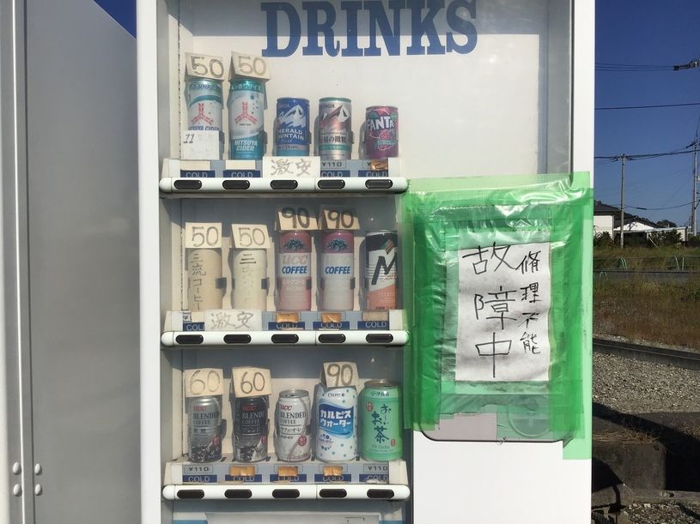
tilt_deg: -2.4
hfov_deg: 58.4
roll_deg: -0.5
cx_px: 350
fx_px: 627
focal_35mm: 31
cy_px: 262
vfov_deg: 45.4
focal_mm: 3.3
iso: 25
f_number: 2.4
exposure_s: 1/4808
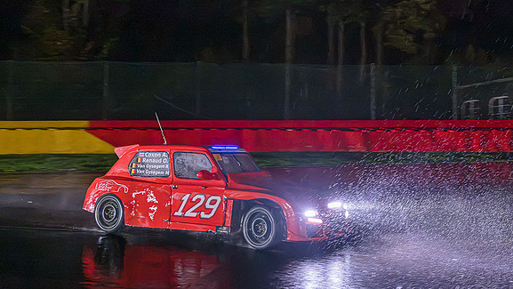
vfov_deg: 24.4
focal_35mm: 49
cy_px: 104
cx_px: 303
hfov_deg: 41.9
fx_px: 667
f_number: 5
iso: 6400
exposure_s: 1/160
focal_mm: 34
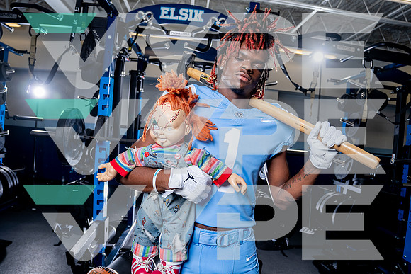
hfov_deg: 73.0
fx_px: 277
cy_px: 137
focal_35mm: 24
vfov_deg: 52.6
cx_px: 206
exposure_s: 1/250
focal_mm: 22
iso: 100
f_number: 4
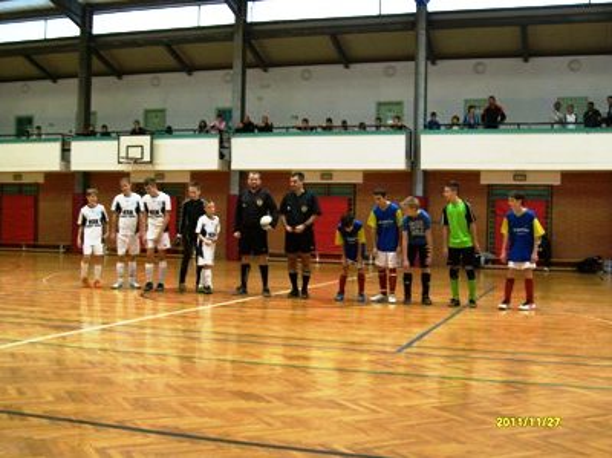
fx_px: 759
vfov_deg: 33.5
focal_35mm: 43
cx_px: 306
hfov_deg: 43.9
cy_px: 229
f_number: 3
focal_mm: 7.2
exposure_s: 1/45
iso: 100
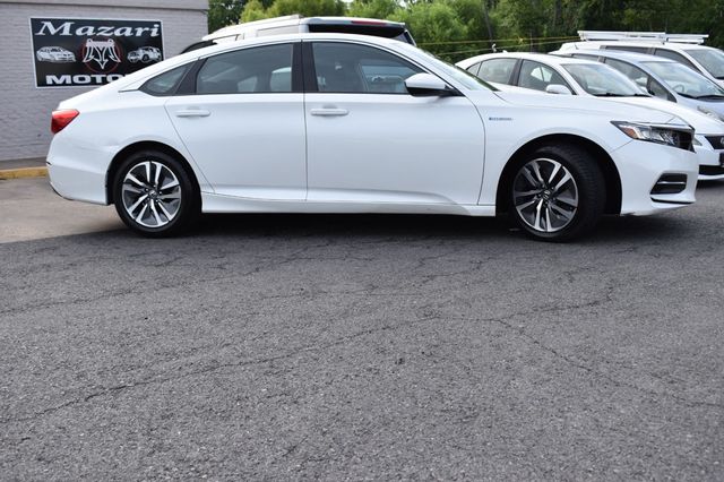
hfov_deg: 51.3
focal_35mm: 38
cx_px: 362
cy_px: 241
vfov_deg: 35.5
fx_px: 754
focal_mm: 25
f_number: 7.1
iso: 200
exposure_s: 1/320
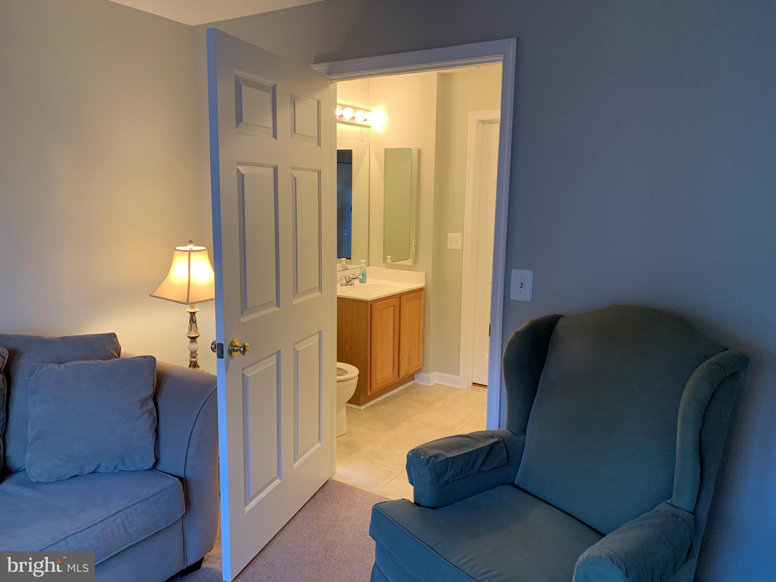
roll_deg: -0.1
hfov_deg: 67.3
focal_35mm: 26
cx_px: 388
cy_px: 291
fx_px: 583
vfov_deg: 53.1
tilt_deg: -7.7
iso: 125
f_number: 1.8
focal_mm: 4.25
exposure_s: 1/60
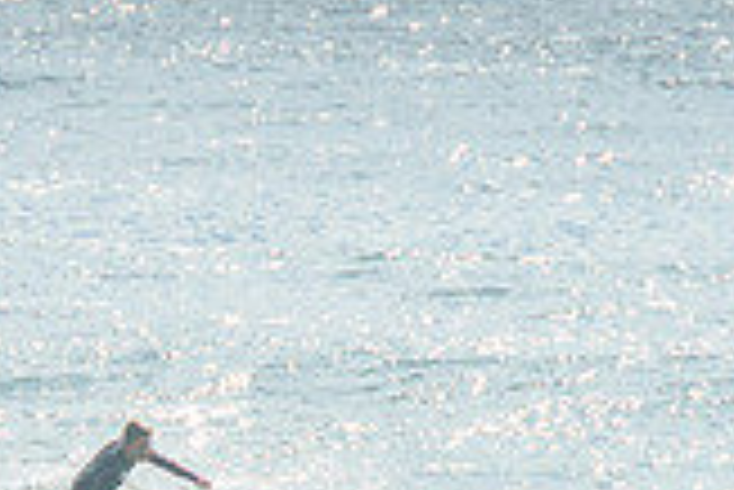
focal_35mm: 1749
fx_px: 35691
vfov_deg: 0.8
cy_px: 641
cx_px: 200
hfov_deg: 1.2
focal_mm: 400
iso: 200
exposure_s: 1/1600
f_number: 10
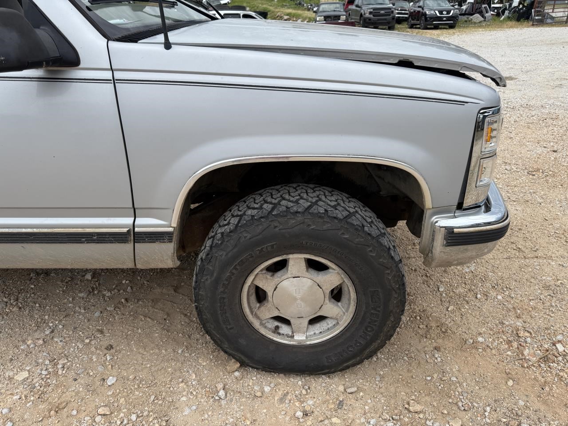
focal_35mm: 24
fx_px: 394
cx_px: 284
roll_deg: -1.4
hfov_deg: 71.6
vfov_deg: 56.8
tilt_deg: -26.5
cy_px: 213
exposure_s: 1/2299
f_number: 1.78
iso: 80
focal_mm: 6.76
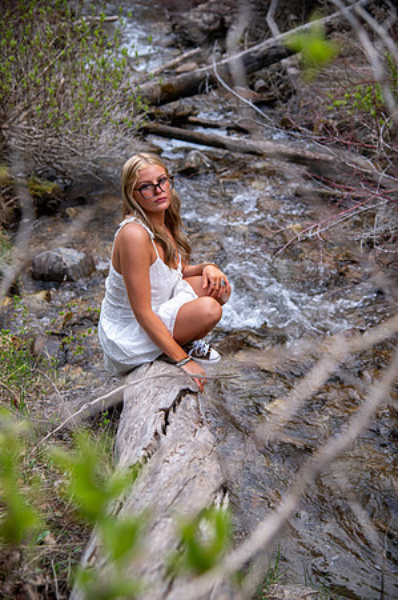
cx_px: 199
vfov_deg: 34.5
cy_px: 300
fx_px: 964
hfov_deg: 23.3
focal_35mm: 58
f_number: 4
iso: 1250
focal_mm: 58
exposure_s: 1/125
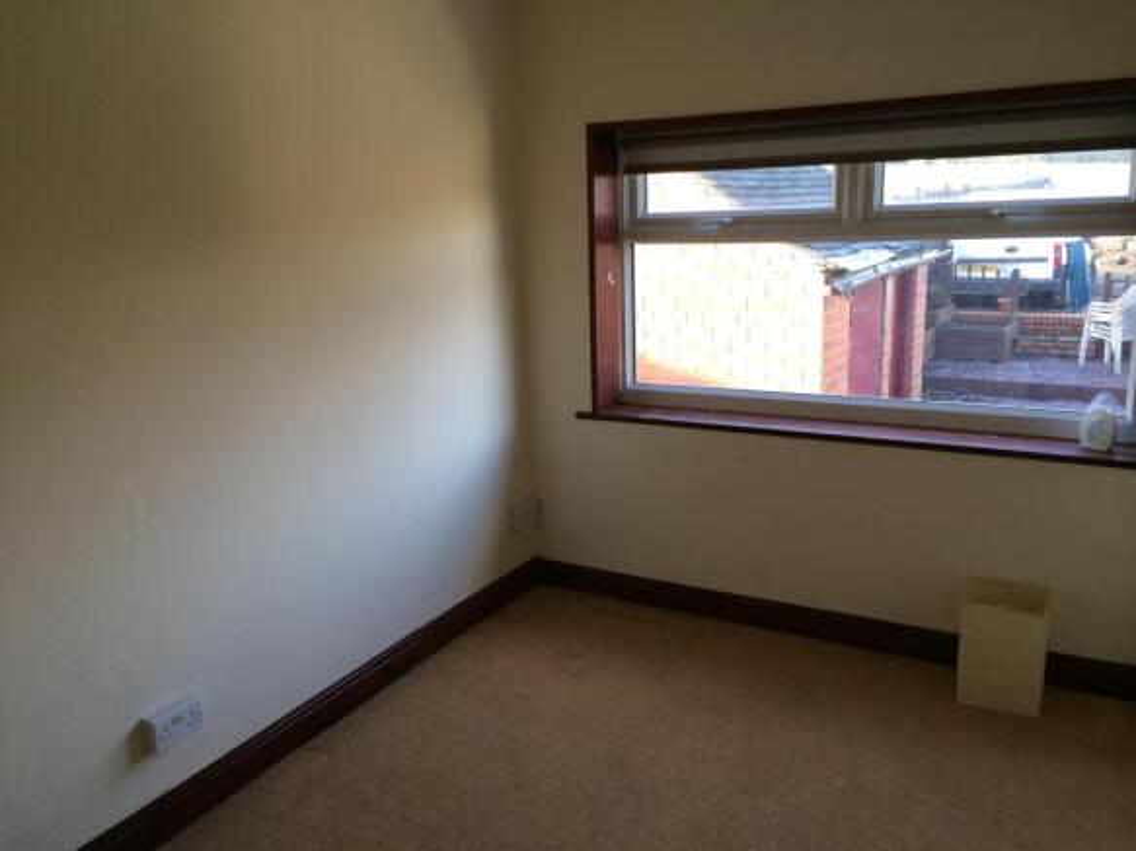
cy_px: 426
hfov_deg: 60.0
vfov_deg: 46.8
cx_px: 568
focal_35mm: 30
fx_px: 984
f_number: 2.2
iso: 50
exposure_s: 1/60
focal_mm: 4.12
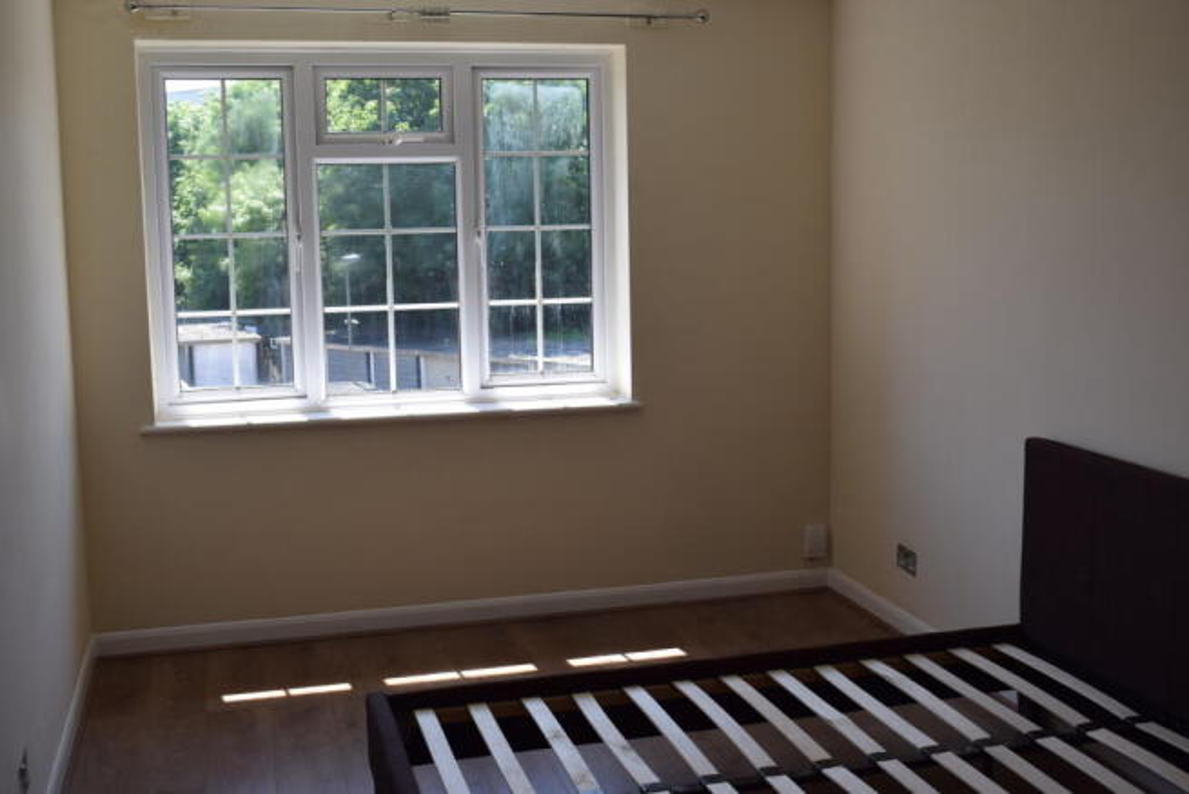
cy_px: 397
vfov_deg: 31.9
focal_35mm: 42
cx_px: 594
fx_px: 1387
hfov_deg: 46.4
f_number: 8
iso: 400
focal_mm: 28
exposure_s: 1/200
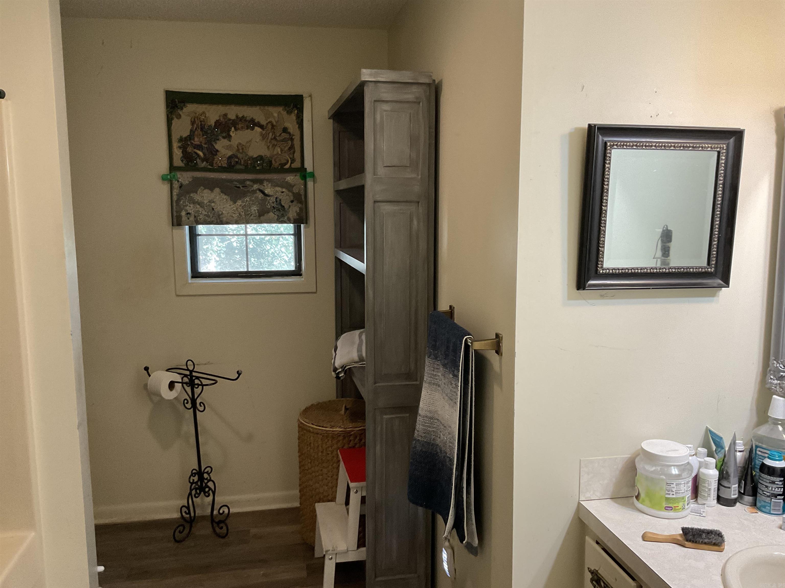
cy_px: 294
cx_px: 392
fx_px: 658
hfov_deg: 61.7
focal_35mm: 29
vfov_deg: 48.2
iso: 100
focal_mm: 3
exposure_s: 1/60
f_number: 1.8
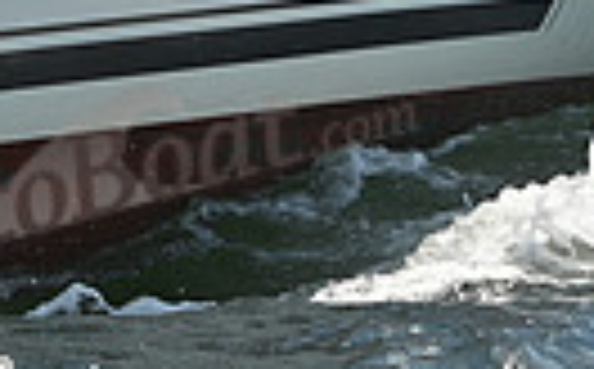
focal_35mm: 359
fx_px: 5802
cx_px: -446
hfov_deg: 5.8
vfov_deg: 3.6
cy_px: -448
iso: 250
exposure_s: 1/1250
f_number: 9
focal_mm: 80
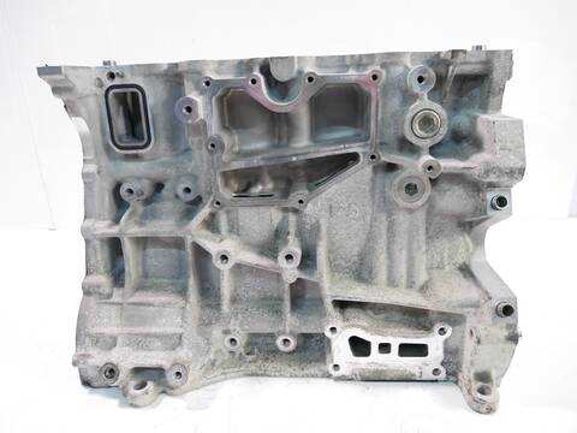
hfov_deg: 71.6
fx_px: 400
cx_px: 288
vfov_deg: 56.8
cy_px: 216
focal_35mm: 24
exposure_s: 1/60
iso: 1250
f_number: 3.5
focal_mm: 12
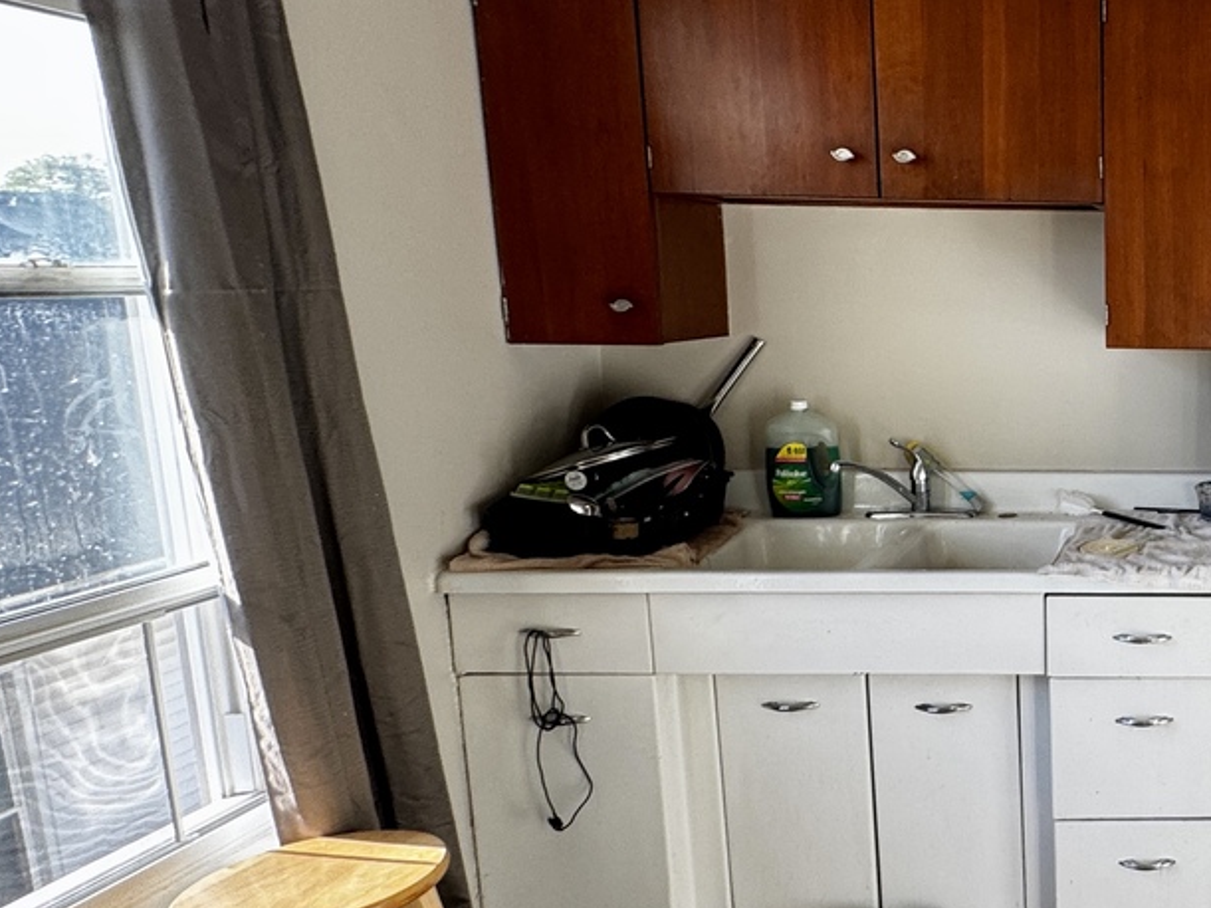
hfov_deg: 43.8
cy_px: 464
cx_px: 1306
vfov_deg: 42.9
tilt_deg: -9.3
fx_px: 1154
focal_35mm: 33
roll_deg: -0.3
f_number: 2.2
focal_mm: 2.22
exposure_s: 1/99
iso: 80
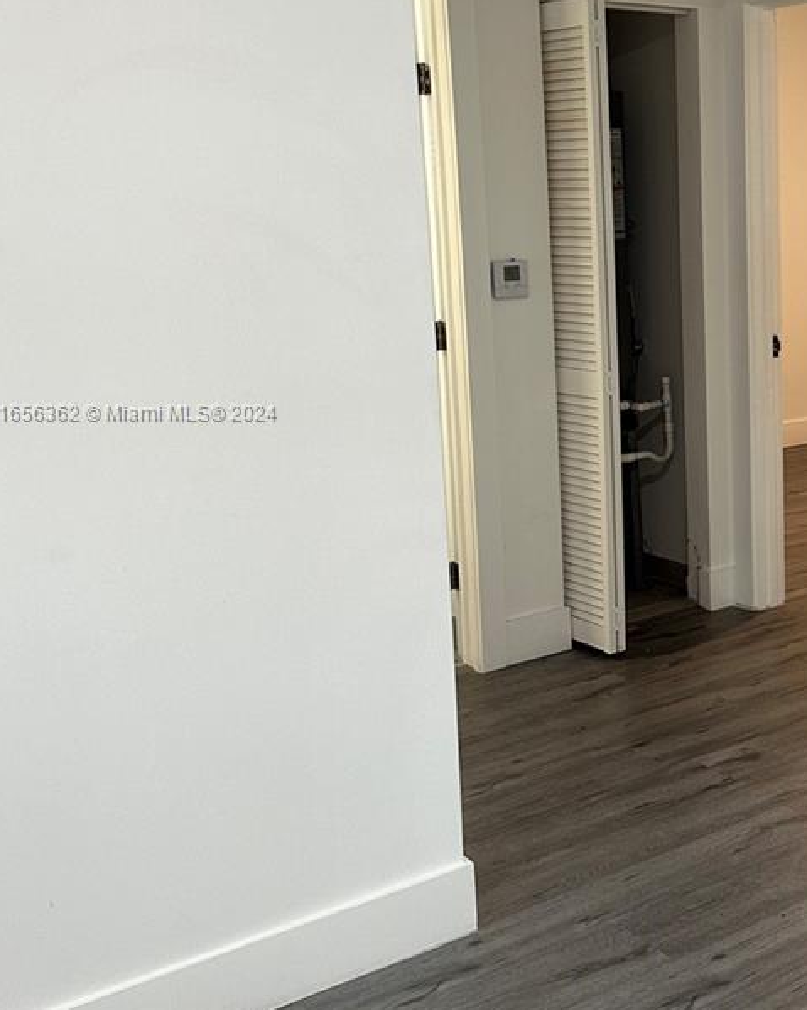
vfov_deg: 39.4
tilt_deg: -9.0
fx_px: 1404
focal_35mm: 47
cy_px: 414
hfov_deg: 30.6
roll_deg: +1.5
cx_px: 726
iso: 160
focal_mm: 6.86
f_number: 1.78
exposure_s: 1/60
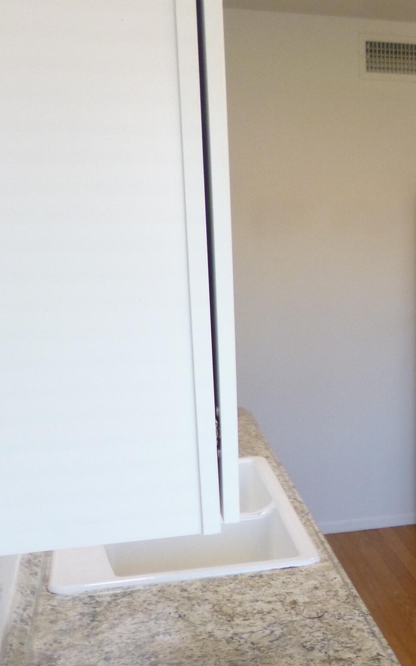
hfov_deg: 23.4
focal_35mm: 50
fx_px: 907
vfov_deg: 39.9
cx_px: 514
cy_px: 433
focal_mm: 4.3
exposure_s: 1/60
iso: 200
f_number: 2.5
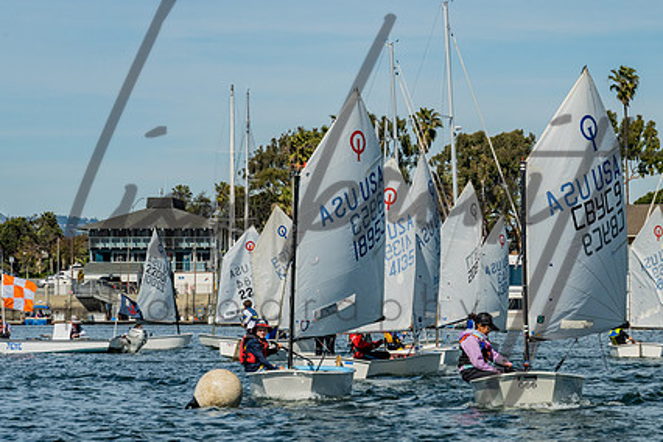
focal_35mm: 189
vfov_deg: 7.3
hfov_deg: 10.9
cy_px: 194
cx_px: 460
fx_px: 3480
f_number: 10
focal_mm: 125
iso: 250
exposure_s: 1/500
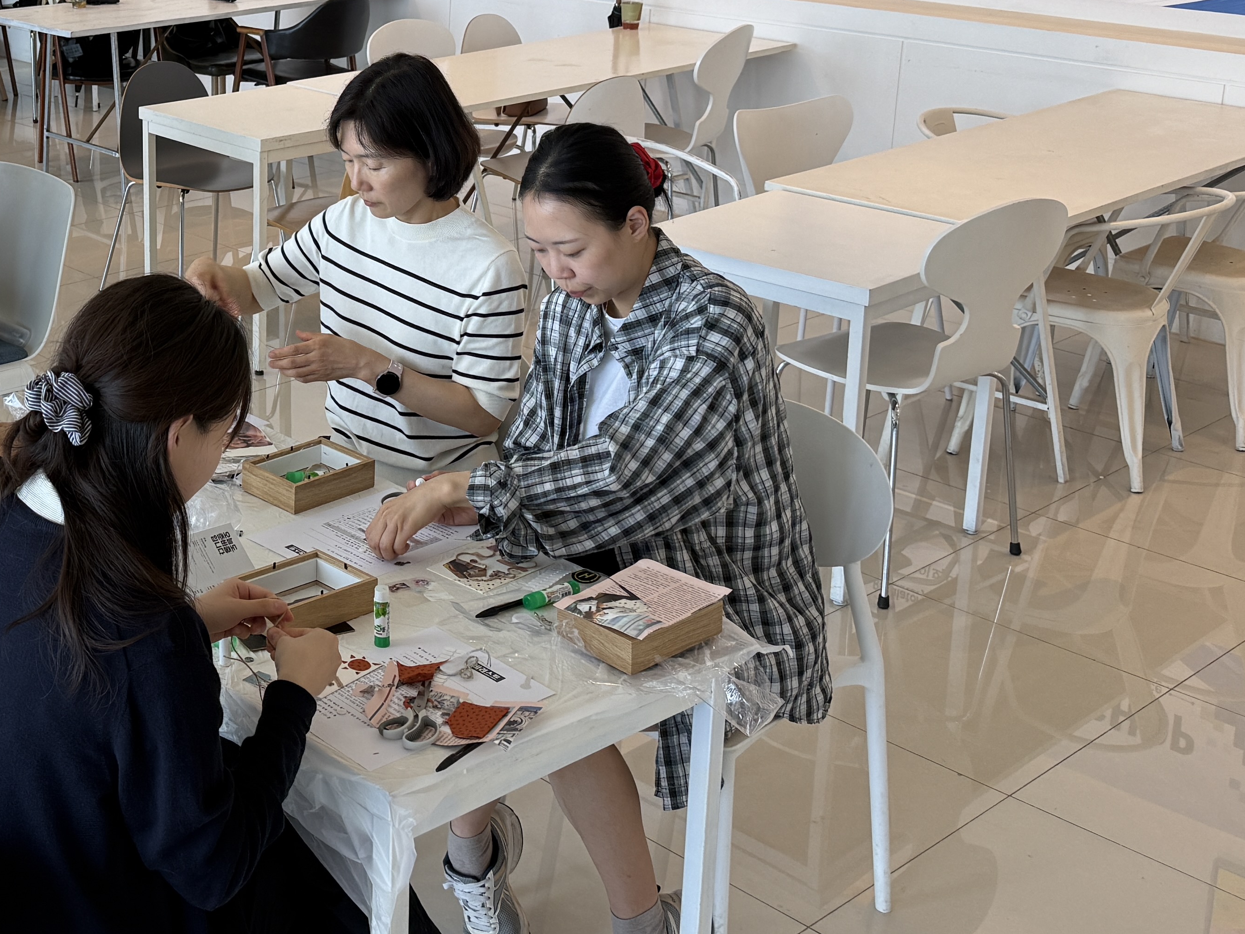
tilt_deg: -14.9
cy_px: 204
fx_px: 1834
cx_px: 153
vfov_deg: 28.0
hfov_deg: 35.5
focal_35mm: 51
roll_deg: +1.0
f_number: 1.78
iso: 100
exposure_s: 1/120
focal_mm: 6.76
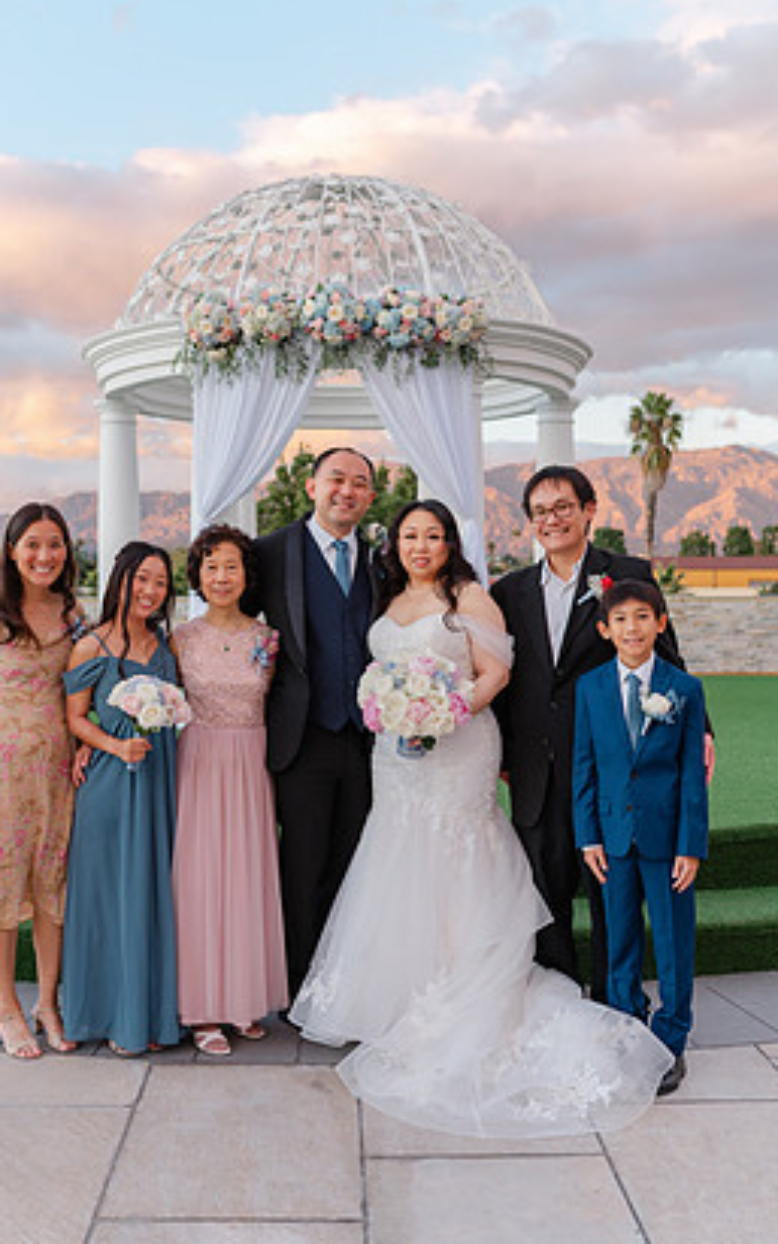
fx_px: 1323
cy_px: 636
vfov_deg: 50.4
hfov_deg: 32.8
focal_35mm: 39
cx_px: 350
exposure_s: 1/125
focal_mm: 35
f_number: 4
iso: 160
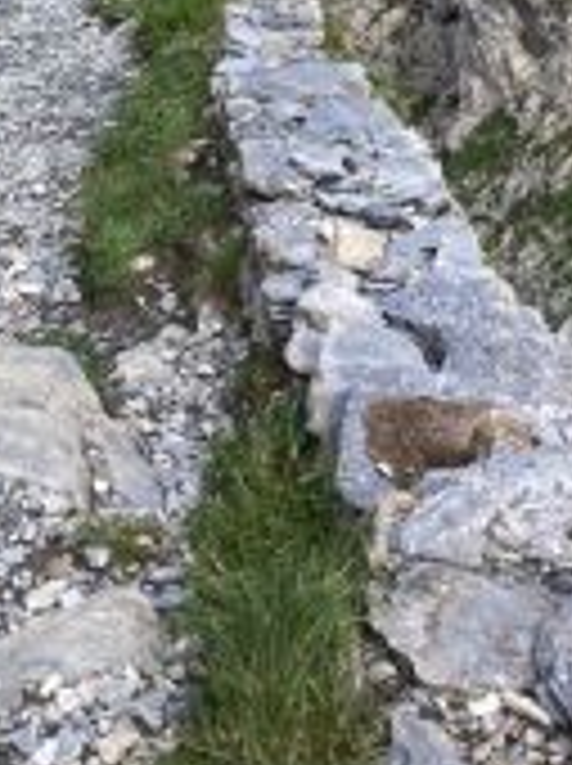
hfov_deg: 22.2
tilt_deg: -18.5
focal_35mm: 66
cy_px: -14
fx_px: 1458
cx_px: 324
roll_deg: -2.5
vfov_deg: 27.6
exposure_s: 1/252
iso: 20
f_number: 1.8
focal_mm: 3.99
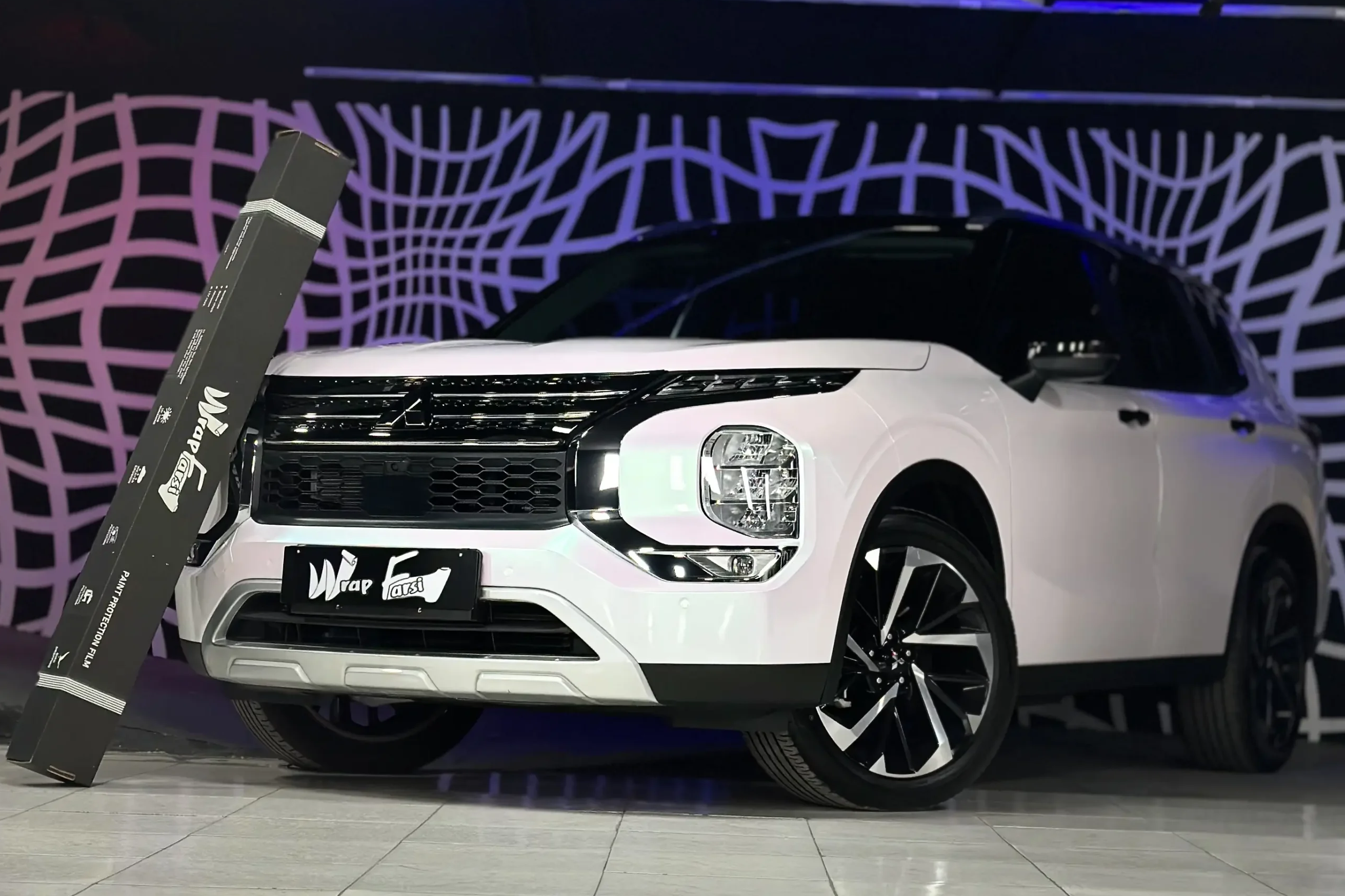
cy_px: 480
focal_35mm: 50
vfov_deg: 27.0
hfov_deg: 39.6
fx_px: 1868
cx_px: 672
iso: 64
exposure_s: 1/109
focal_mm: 6.86
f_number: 1.78
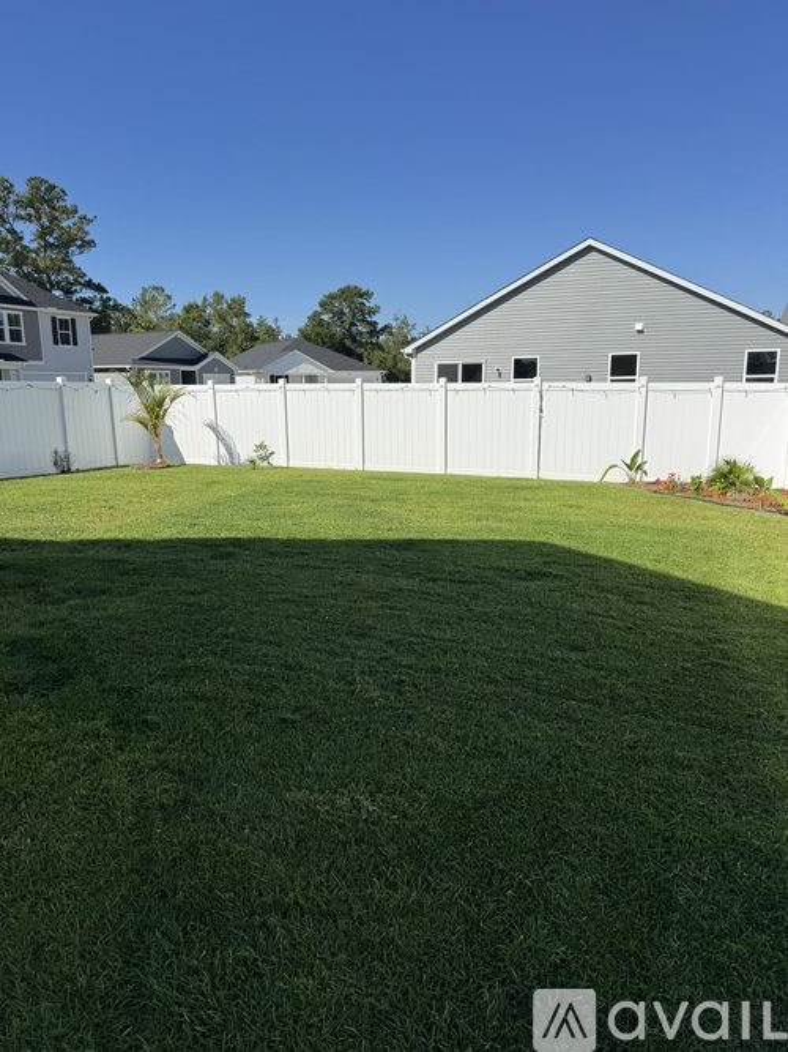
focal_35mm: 24
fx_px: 729
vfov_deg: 71.6
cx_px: 394
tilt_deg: -11.5
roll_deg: +0.1
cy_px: 526
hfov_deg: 56.8
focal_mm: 6.76
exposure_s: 1/5348
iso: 80
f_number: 1.78
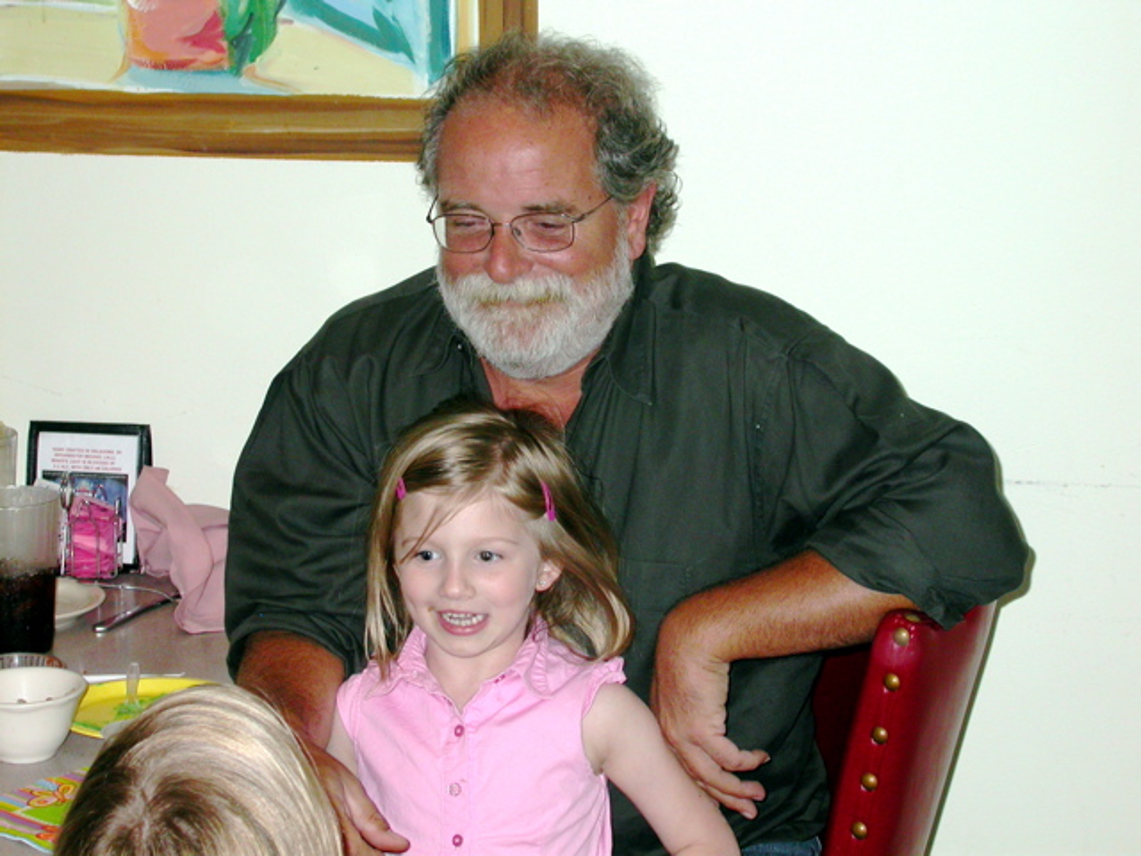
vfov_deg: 18.4
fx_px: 2637
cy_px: 428
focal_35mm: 80
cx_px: 570
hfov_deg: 24.4
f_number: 3.5
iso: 100
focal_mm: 16.7
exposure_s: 1/60.3
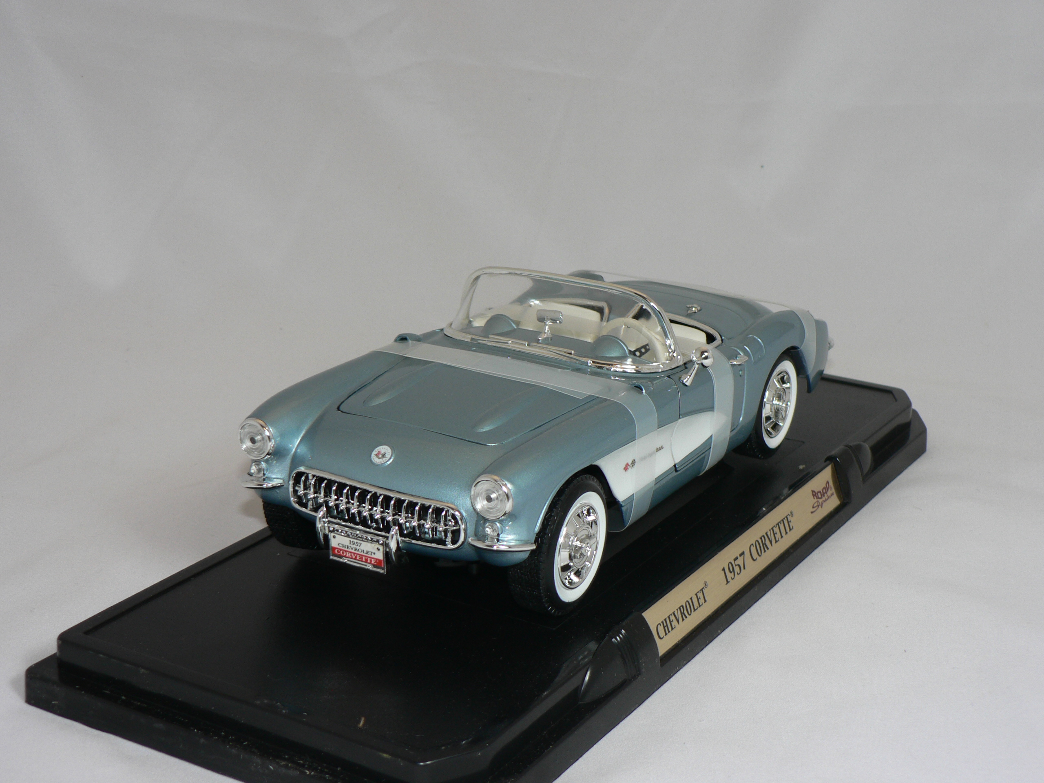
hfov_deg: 33.2
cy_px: 392
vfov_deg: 25.2
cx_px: 522
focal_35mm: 58
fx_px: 1749
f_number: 3.2
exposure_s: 1/60
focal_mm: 9.6
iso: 80
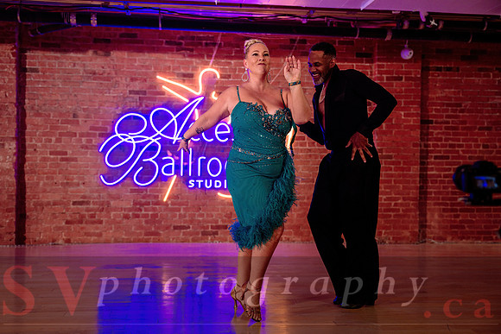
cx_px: 234
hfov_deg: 50.2
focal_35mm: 38
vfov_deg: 34.7
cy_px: 178
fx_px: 534
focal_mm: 36
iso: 800
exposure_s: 1/400
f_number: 2
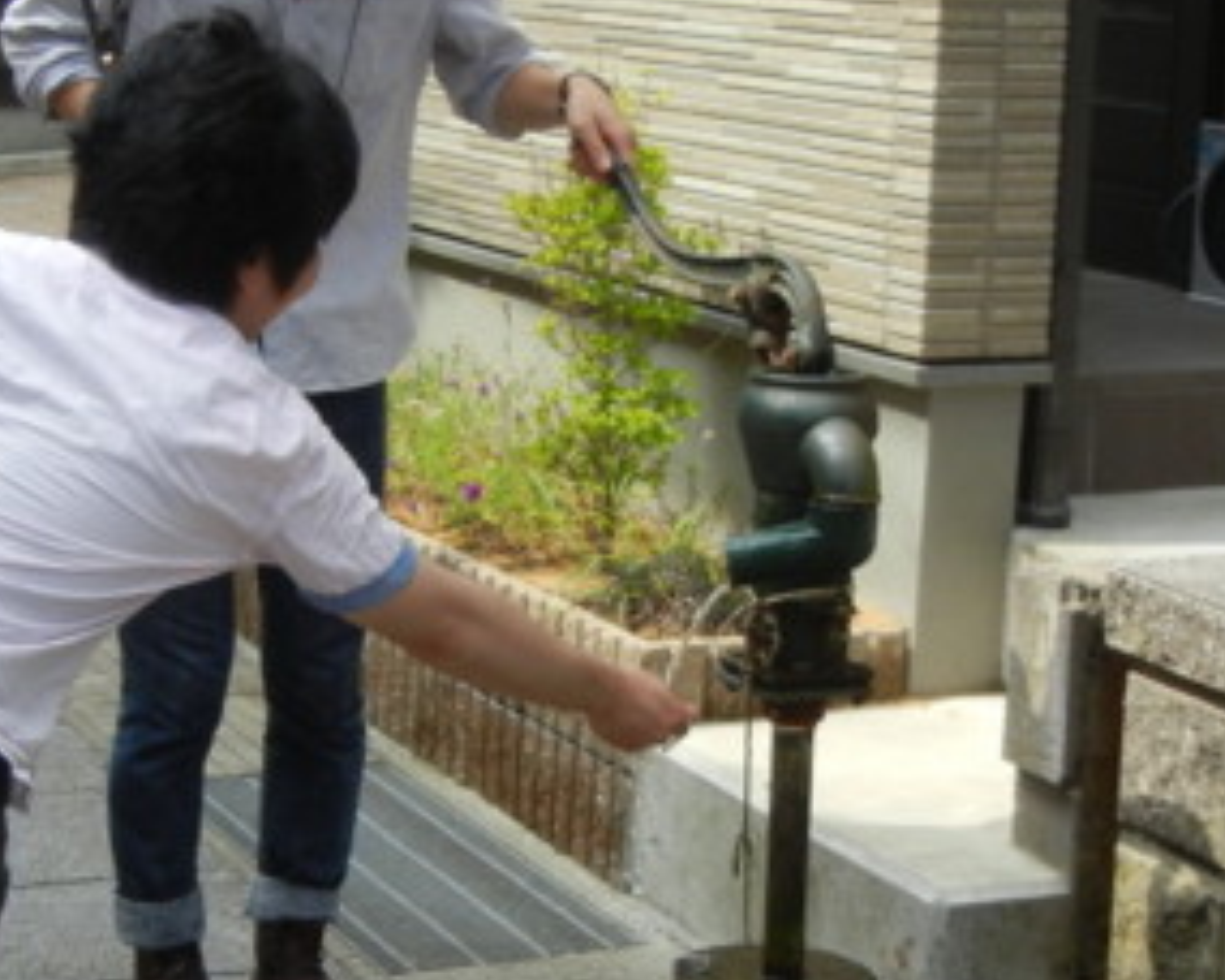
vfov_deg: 16.5
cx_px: 589
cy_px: 709
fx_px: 3372
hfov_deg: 20.6
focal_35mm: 93
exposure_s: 1/544
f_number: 3.6
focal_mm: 6.2
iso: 160
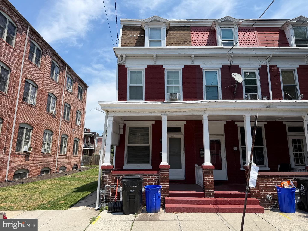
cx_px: 154
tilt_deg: +15.7
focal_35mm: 24
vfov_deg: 56.8
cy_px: 116
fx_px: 214
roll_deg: -0.3
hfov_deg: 71.6
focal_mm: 6.76
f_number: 1.78
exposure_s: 1/3425
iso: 80
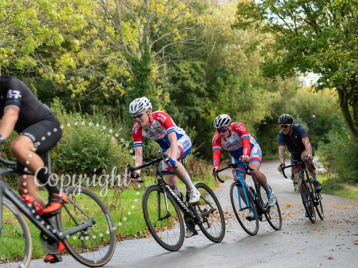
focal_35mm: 84
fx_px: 869
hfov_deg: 23.2
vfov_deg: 17.5
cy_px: 149
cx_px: 223
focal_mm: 70
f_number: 3.2
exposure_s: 1/320
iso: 200
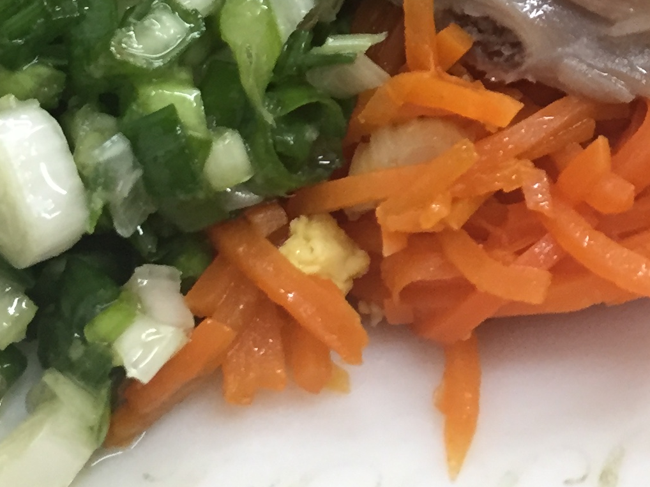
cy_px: -244
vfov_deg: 14.8
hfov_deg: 21.0
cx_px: 446
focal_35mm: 93
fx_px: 1746
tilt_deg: -54.6
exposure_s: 1/30
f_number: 2.2
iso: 125
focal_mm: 4.15
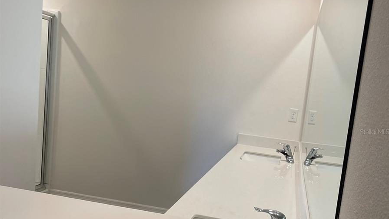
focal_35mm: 38
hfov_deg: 52.8
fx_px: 392
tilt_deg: -7.4
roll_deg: -3.4
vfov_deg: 31.1
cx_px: 195
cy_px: 131
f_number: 1.6
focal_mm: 5.1
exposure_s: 1/120
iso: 100
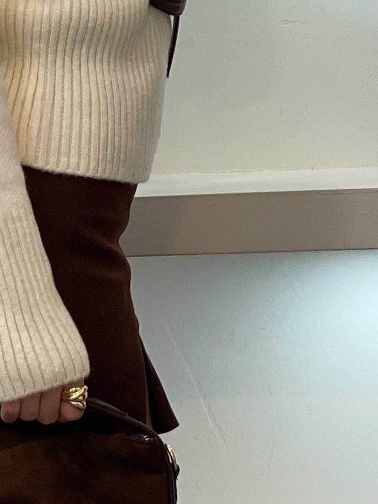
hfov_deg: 6.3
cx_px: -94
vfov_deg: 8.4
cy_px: 199
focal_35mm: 235
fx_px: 3422
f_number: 2
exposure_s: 1/100
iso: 64
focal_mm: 6
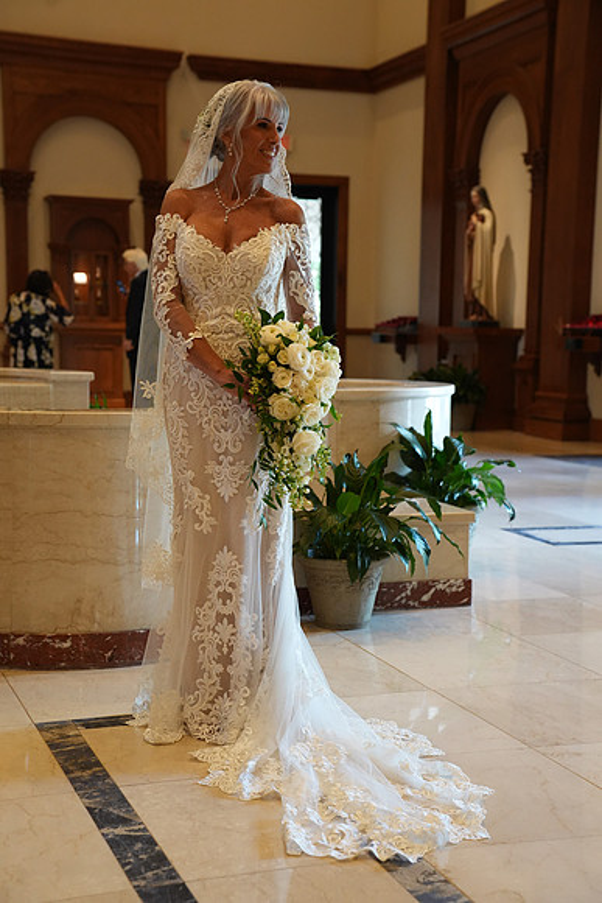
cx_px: 301
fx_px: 1429
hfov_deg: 23.8
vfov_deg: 35.0
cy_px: 452
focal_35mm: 57
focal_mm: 57
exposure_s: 1/100
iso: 3200
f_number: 4
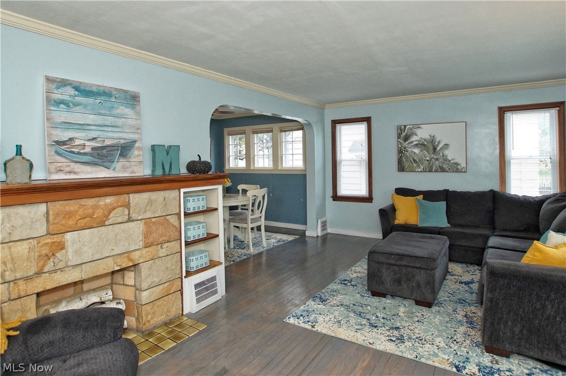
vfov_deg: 72.0
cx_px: 283
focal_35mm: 16
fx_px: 259
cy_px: 188
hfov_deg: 95.0
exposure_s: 1/160
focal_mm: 11
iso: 1000
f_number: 4.5
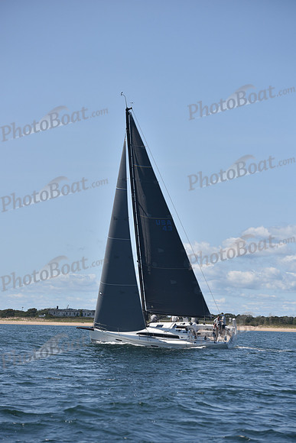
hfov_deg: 14.0
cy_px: 222
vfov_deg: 20.8
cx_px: 148
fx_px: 1208
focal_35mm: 98
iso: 250
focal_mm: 98
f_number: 4.5
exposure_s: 1/2000
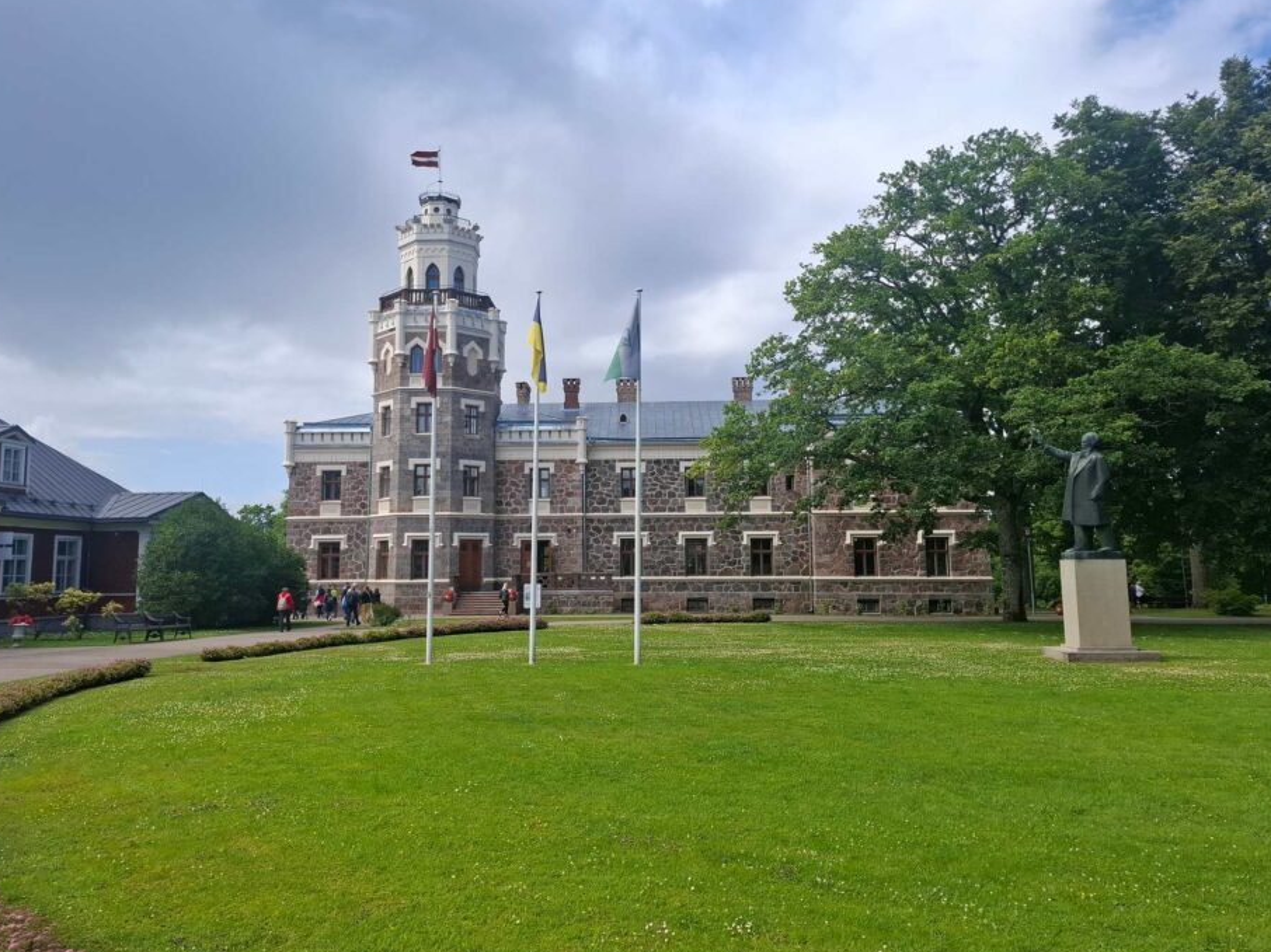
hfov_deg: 67.3
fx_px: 954
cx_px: 609
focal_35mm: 26
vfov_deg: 53.0
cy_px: 433
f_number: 1.8
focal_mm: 5.54
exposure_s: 1/1585
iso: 50
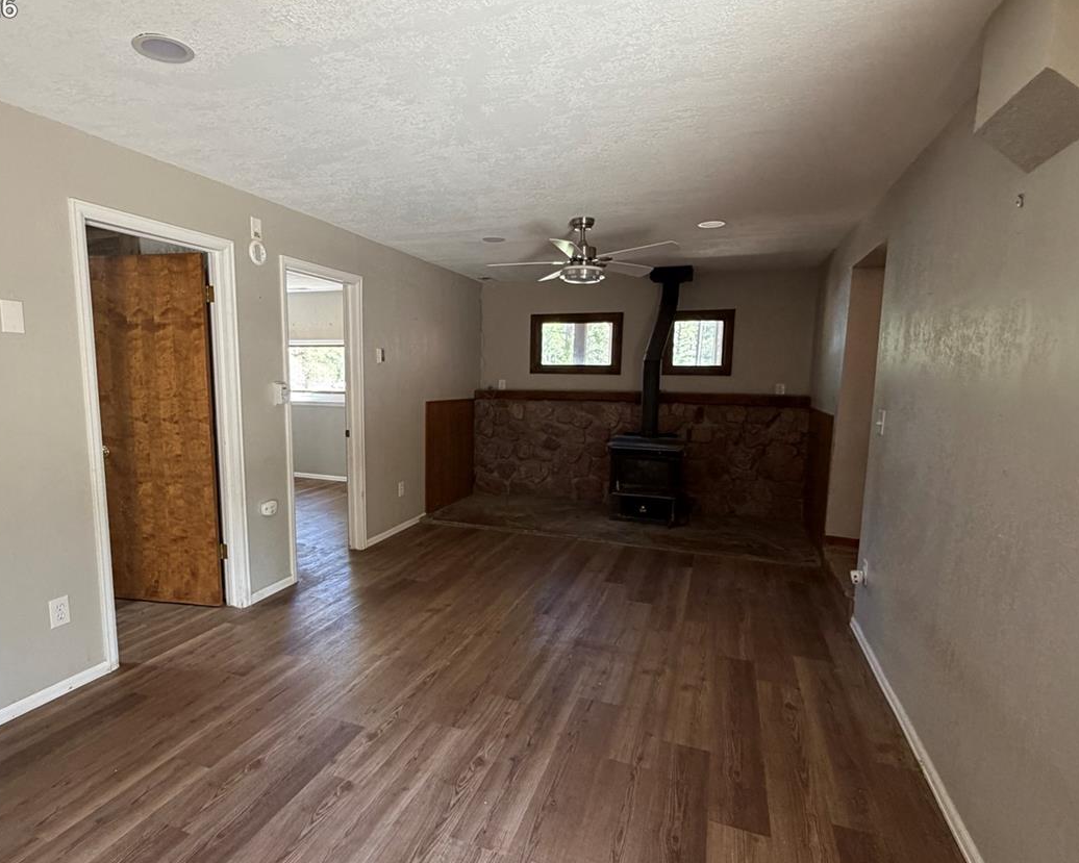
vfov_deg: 70.8
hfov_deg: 83.0
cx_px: 484
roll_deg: +0.3
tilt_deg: -3.6
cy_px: 451
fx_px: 607
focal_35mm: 19
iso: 320
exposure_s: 1/91
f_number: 2.2
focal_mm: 2.22
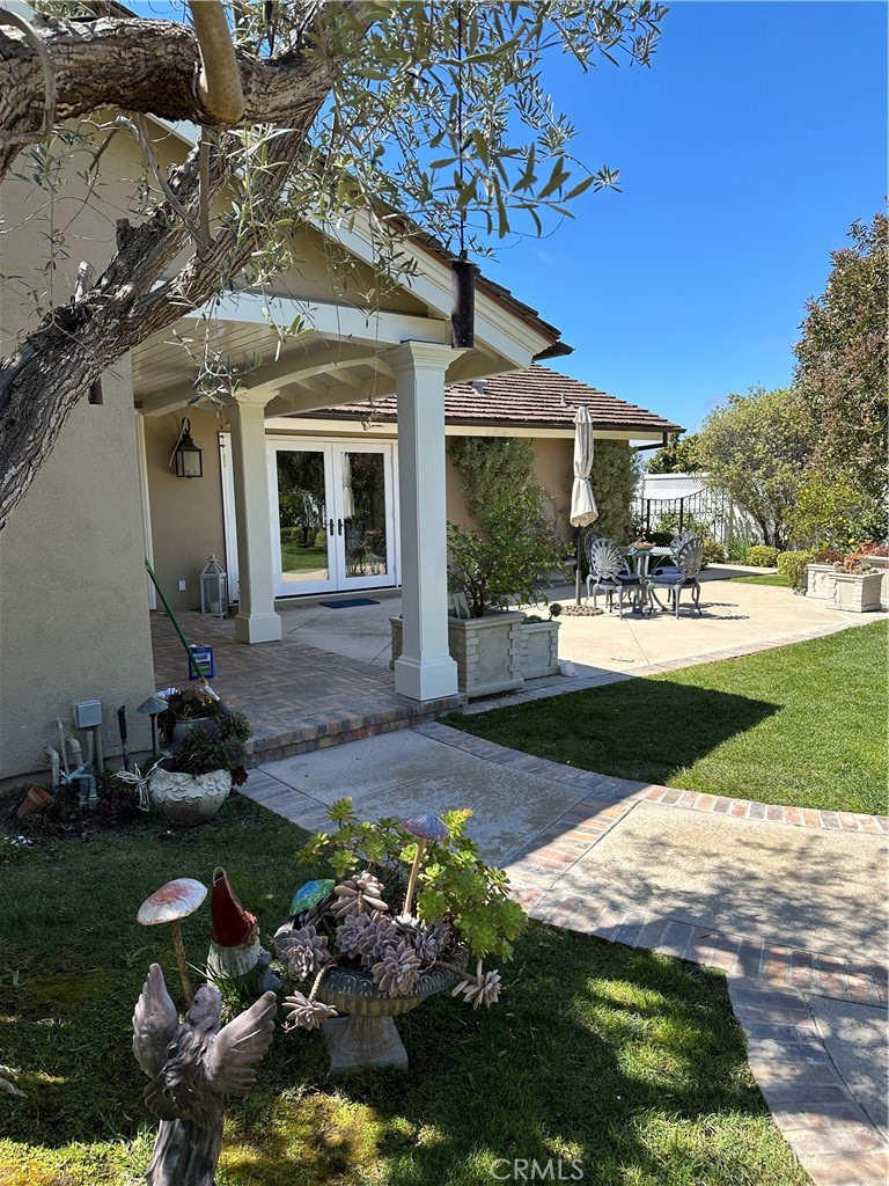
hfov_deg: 56.8
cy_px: 593
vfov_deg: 71.6
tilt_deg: -9.9
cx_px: 444
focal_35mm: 24
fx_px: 822
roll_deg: -1.2
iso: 80
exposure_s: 1/2070
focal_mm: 6.86
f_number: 1.78
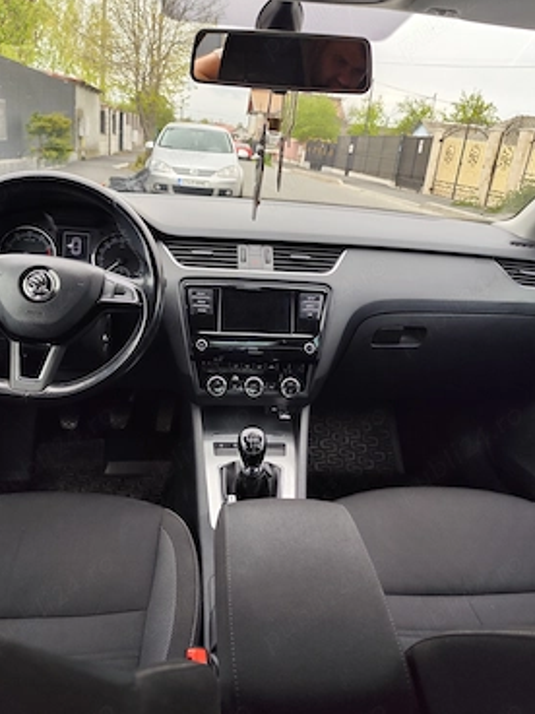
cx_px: 256
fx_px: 515
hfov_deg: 54.9
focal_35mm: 25
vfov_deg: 69.3
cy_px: 338
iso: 50
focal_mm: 6.19
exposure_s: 1/174
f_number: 1.65
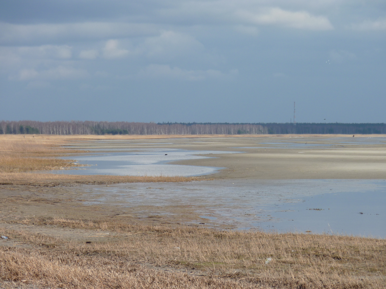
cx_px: 193
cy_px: 144
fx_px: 2186
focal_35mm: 196
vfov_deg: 7.6
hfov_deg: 10.1
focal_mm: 32.1
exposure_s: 1/400
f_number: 5.6
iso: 80
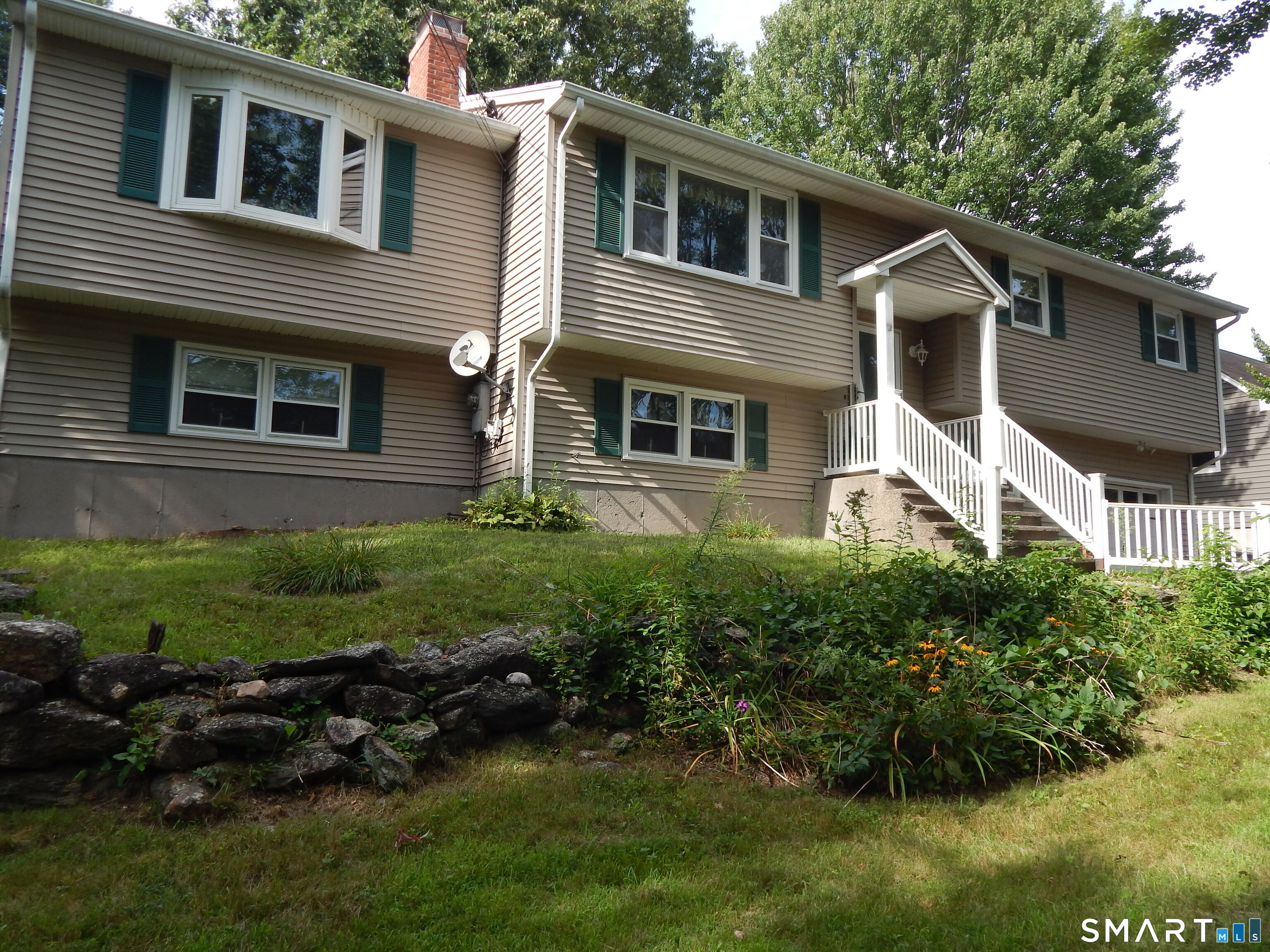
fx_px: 917
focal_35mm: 25
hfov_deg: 69.4
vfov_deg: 54.9
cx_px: 635
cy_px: 476
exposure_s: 1/500
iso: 125
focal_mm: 4.5
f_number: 3.1
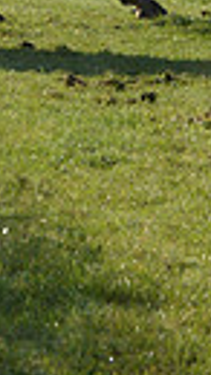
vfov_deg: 3.4
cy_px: -153
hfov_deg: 1.9
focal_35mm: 630
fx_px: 6274
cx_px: -486
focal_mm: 135
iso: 1000
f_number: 8
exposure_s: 1/1250
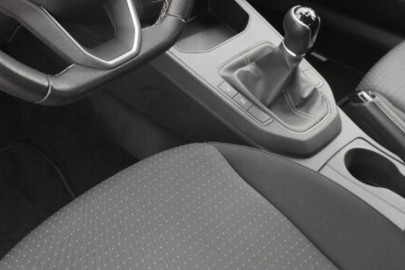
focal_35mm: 56
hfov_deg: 35.3
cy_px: -12
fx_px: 630
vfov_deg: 23.0
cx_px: 136
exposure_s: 1/125
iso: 1600
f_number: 9
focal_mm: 16.1
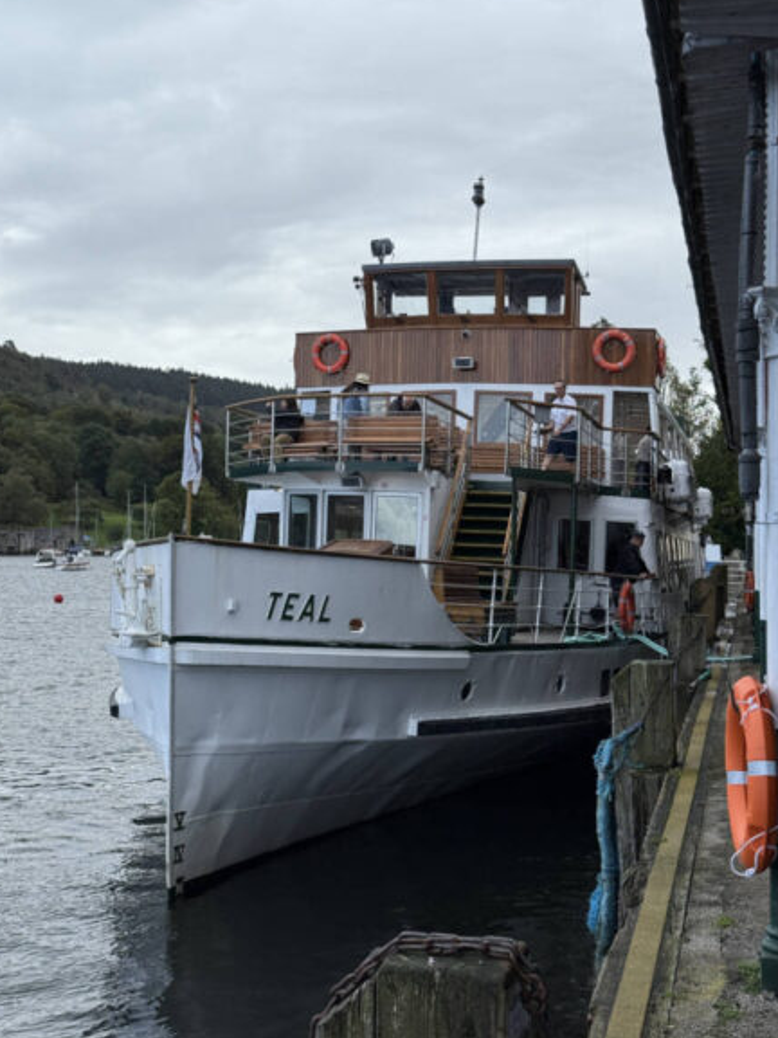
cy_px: 499
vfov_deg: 38.2
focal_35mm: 50
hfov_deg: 29.1
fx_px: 1498
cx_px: 394
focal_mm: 6.8
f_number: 1.8
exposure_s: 1/2865
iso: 64
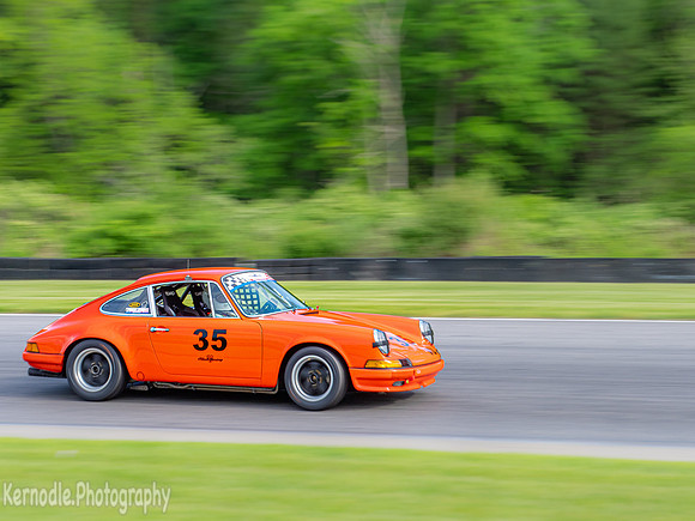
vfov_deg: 16.3
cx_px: 305
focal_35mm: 90
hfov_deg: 21.7
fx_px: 1814
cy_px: 262
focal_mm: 40
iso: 200
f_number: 9
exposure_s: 1/125
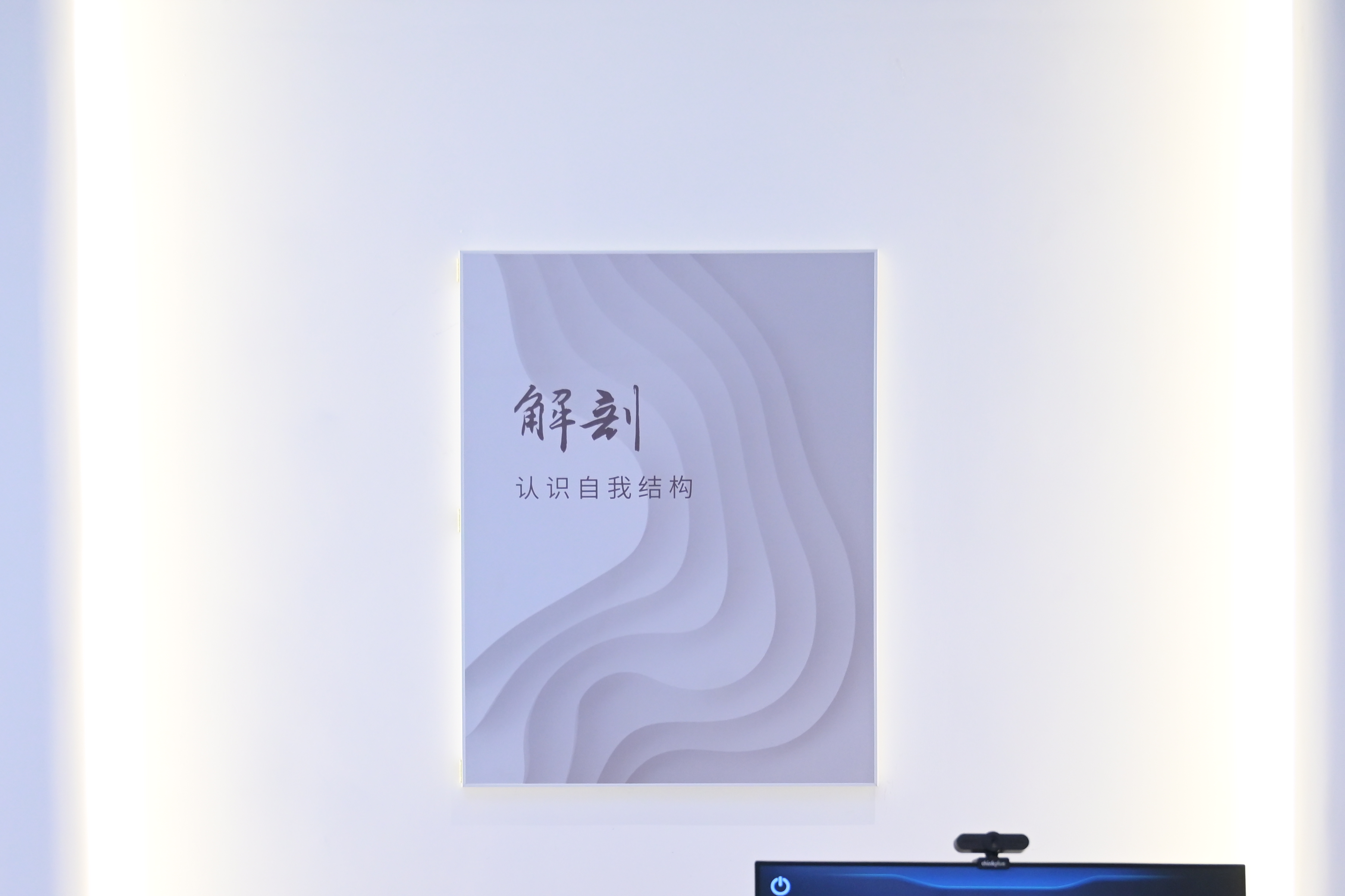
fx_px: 1943
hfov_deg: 38.2
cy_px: 737
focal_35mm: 52
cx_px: 626
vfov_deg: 25.5
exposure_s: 1/125
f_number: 4
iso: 1600
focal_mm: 31
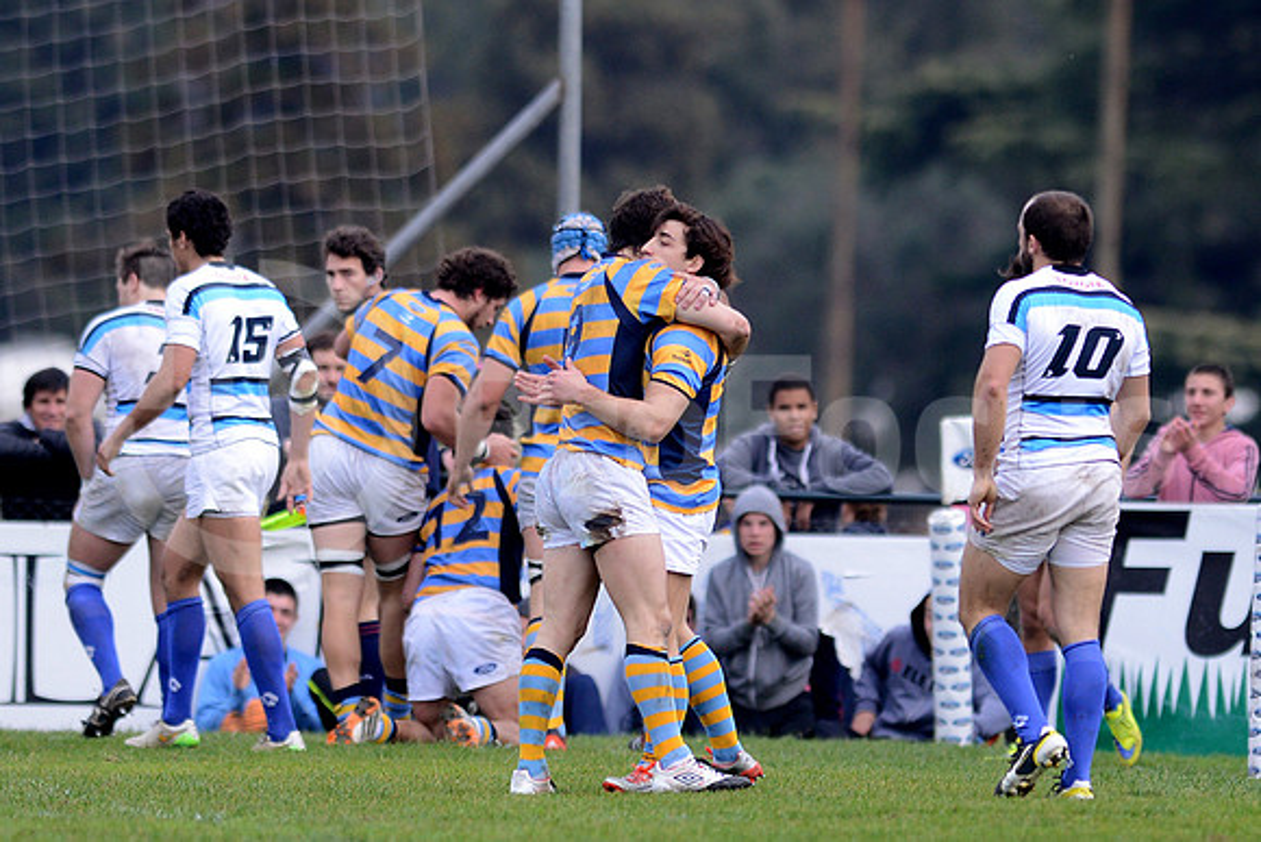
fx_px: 14714
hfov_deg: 4.9
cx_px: 630
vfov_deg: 3.3
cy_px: 421
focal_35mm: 420
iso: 800
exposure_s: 1/1000
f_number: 4
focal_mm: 420
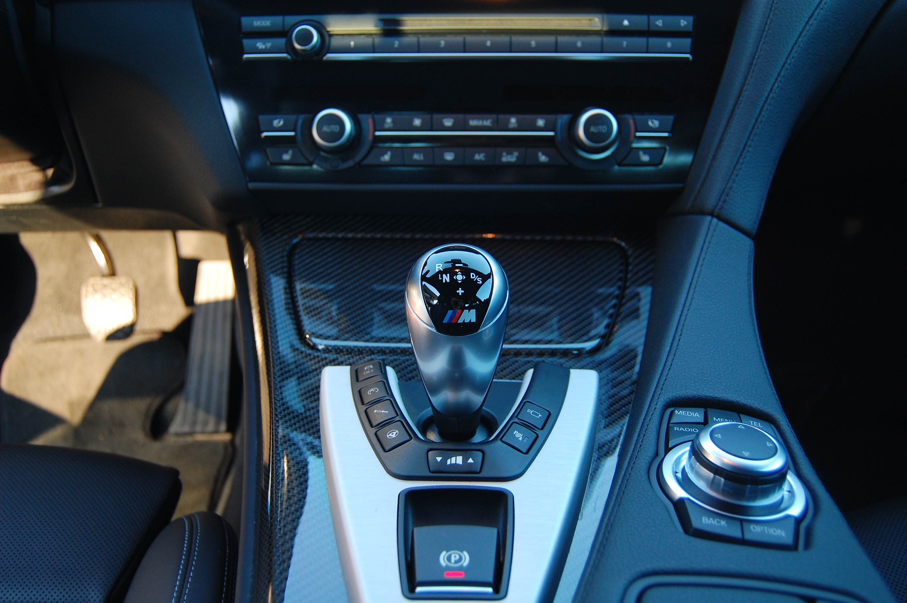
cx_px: 454
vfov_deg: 38.3
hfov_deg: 55.1
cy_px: 302
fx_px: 868
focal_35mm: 34
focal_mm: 23
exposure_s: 1/60
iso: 400
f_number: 3.8
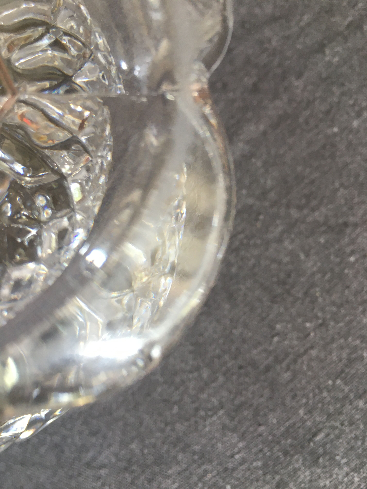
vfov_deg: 61.7
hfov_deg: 48.2
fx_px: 410
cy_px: 244
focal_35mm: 29
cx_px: 184
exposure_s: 1/33
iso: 80
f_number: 2.2
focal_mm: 4.15
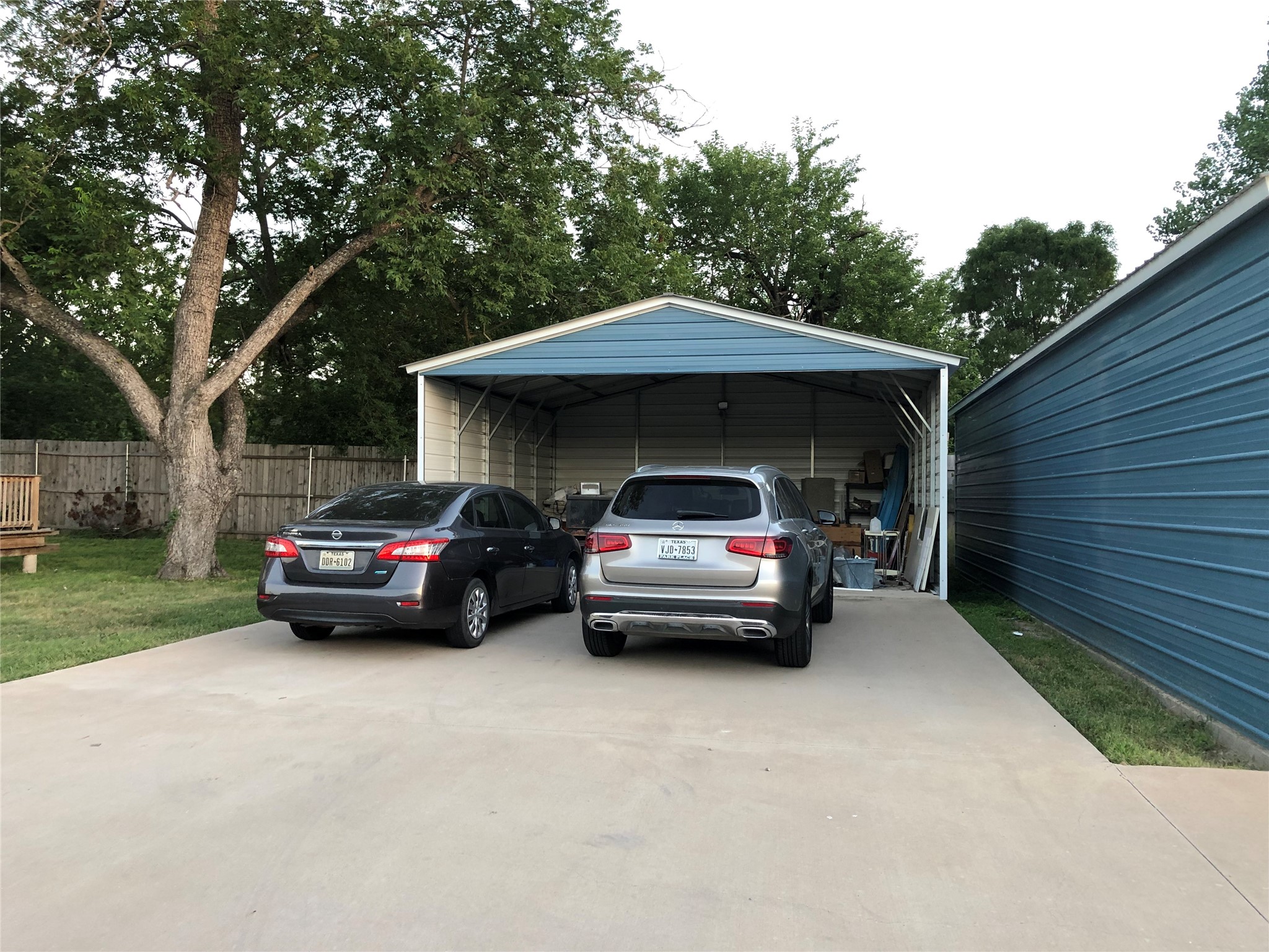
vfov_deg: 49.7
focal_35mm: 28
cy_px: 476
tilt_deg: -0.3
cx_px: 634
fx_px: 1026
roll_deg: -0.6
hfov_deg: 63.4
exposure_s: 1/30
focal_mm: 3.99
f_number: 1.8
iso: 40
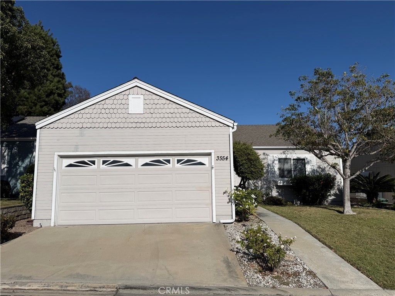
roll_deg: +1.2
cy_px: 148
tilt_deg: +6.3
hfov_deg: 71.6
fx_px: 274
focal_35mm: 24
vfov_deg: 56.8
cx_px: 198
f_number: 1.78
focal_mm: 6.76
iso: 80
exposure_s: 1/17544
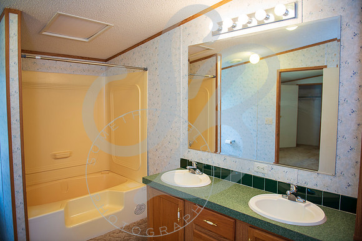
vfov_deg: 52.9
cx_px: 181
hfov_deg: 73.4
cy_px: 120
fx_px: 243
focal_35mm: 24
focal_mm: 24
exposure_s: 1/40
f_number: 2.8
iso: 200
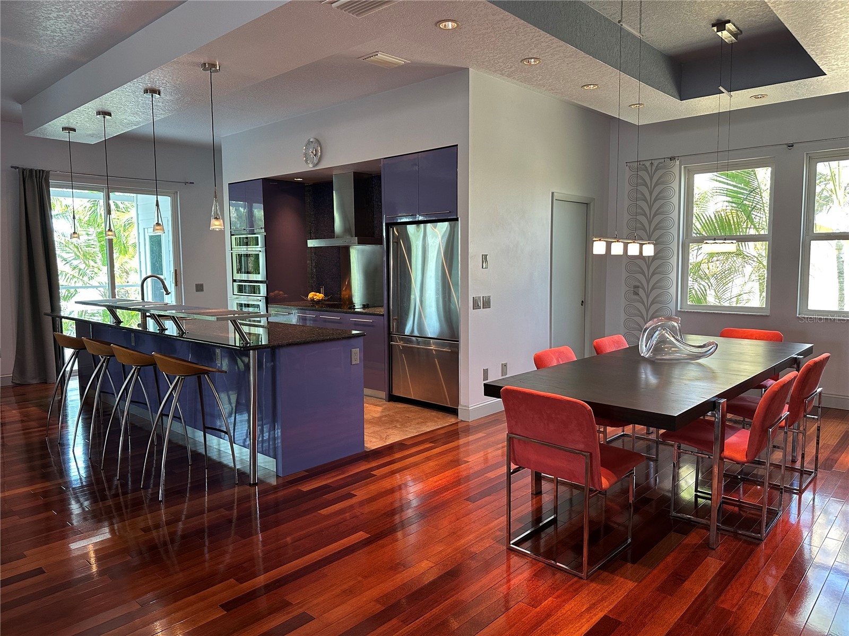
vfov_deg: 56.8
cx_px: 424
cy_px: 318
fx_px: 589
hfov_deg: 71.6
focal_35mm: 24
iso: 200
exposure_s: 1/120
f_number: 1.78
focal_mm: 6.86
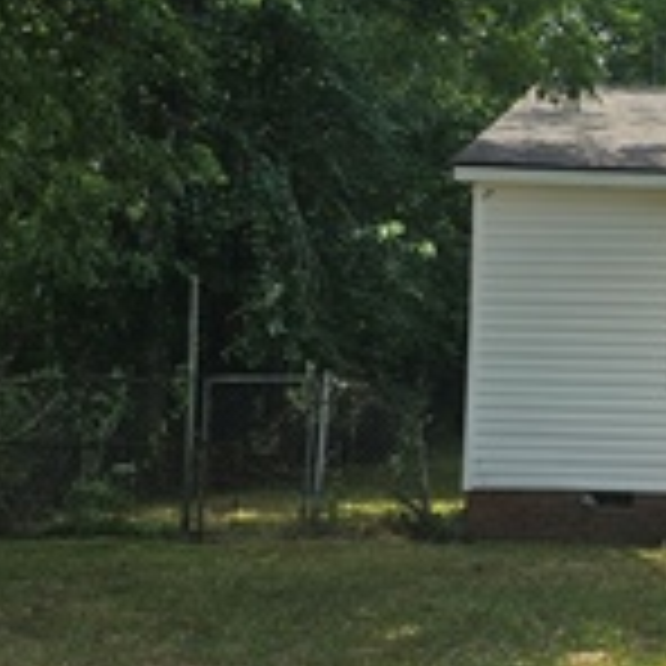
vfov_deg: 19.7
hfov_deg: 18.8
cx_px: 756
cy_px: 261
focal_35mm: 88
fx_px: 1916
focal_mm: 6.3
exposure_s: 1/805
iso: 10
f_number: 1.7
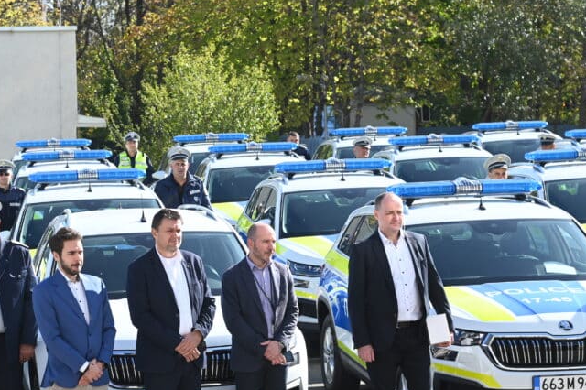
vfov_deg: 11.4
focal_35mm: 120
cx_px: 136
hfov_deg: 17.0
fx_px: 1952
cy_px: 199
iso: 160
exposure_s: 1/200
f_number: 6.3
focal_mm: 75
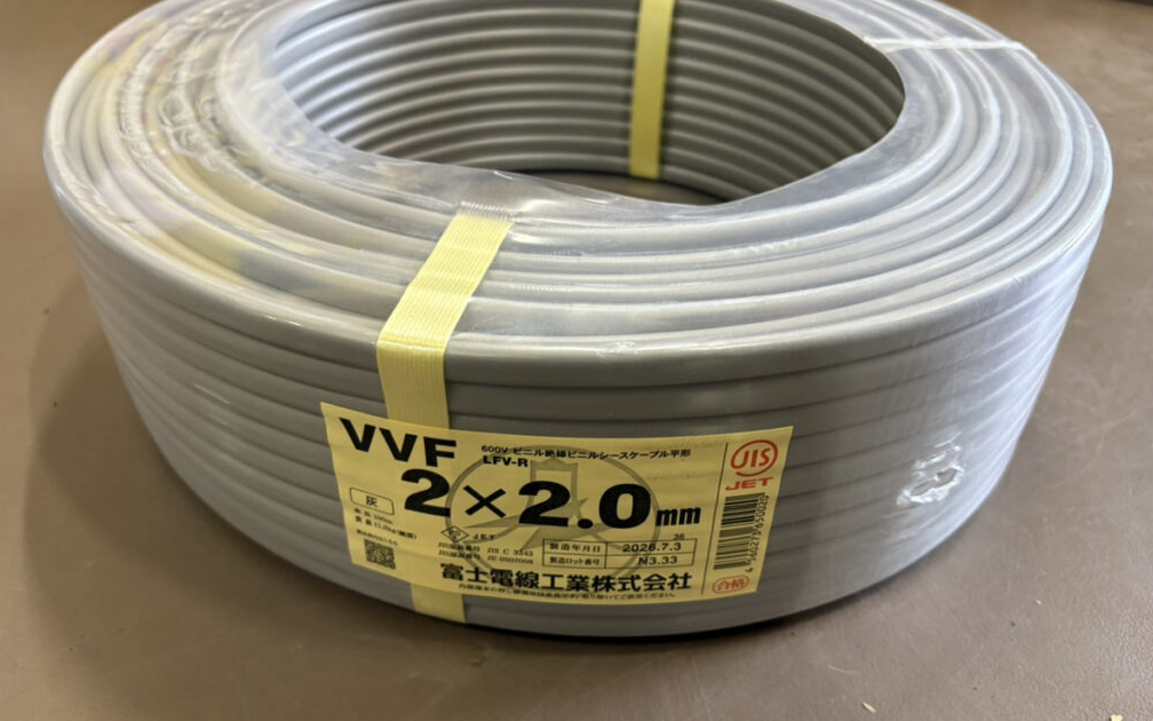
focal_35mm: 28
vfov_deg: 44.5
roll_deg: +1.4
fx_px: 880
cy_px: 396
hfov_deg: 66.5
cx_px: 579
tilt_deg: -38.2
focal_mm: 5.96
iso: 160
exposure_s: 1/50
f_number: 1.6
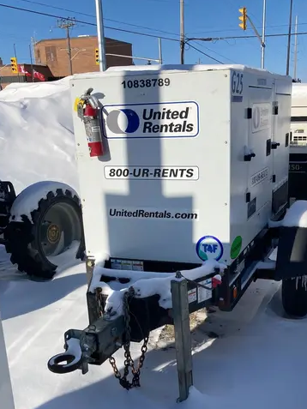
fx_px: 508
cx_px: 171
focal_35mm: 43
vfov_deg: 43.0
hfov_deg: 33.6
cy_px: 283
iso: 25
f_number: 1.8
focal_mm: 3.99
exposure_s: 1/3205
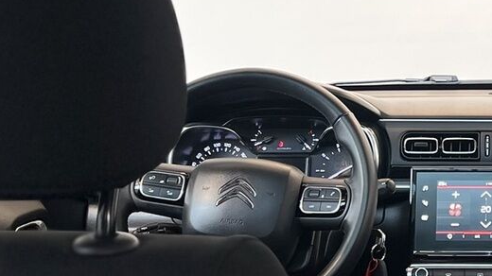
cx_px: 518
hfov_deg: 21.9
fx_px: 1213
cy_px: 34
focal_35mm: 93
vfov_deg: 12.9
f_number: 1.5
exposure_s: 1/100
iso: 50
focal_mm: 5.7
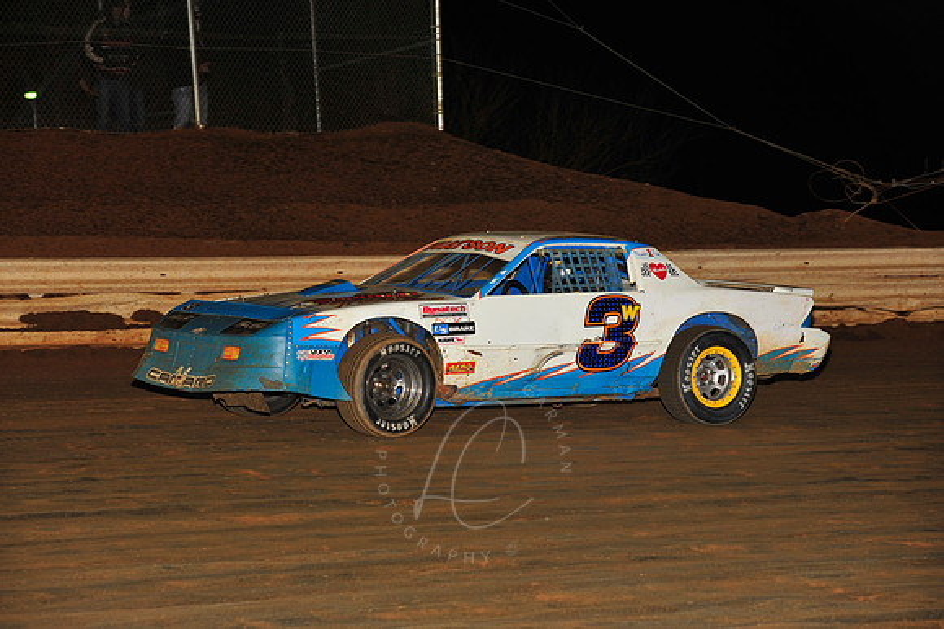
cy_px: 314
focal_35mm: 125
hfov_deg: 16.4
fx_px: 3276
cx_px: 472
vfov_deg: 11.0
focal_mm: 125
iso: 800
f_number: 6.3
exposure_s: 1/250
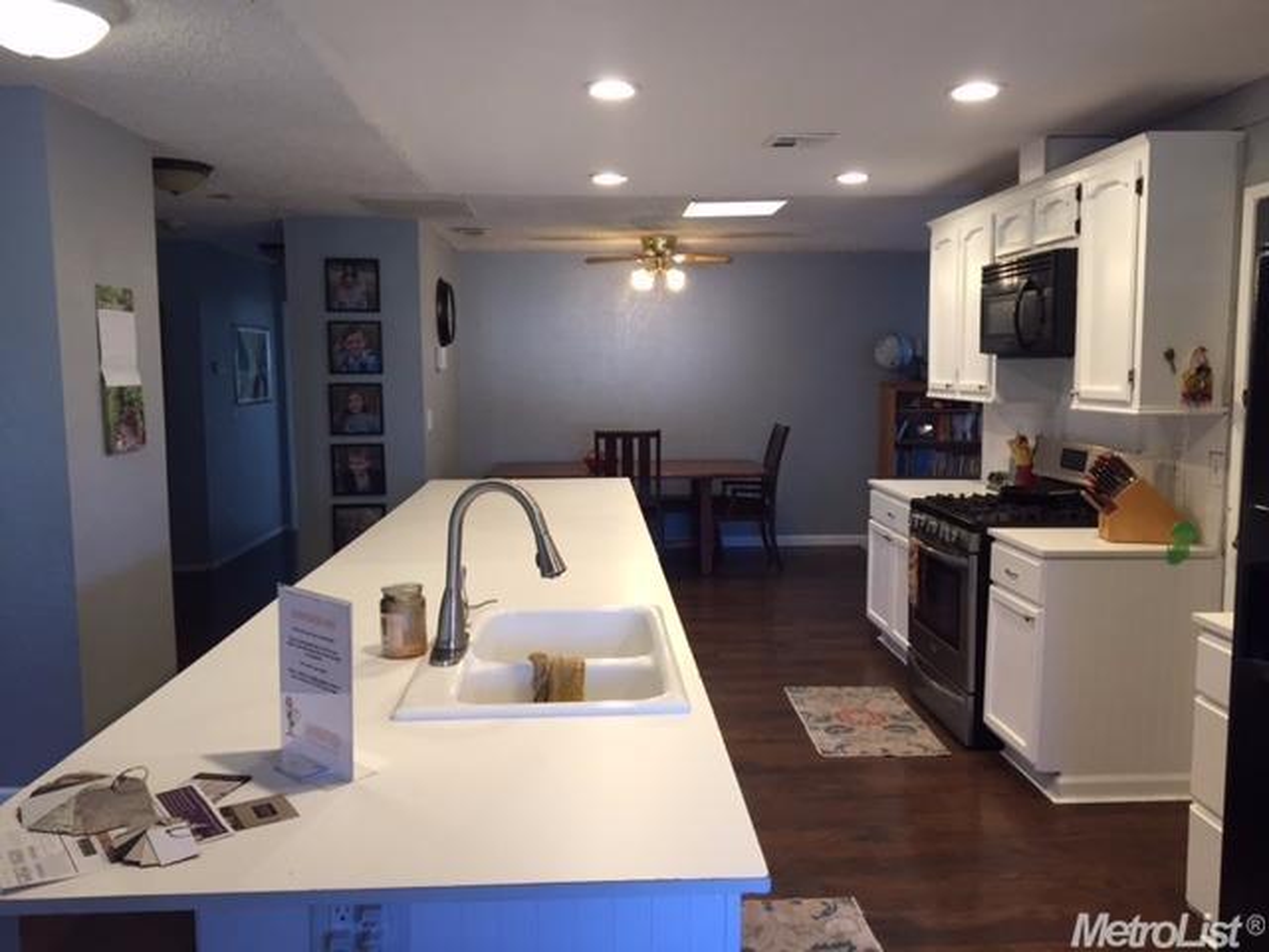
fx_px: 1063
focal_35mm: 29
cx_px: 634
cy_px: 476
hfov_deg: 61.7
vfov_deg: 48.2
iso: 40
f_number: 2.2
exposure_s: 1/30
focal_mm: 4.15
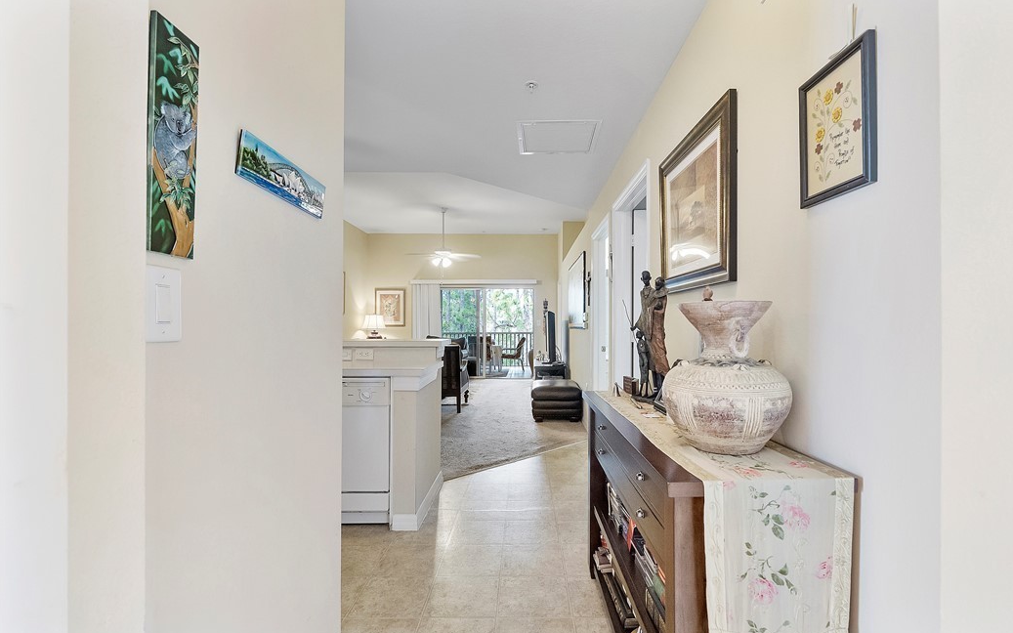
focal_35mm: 16
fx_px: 442
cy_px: 336
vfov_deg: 71.2
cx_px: 528
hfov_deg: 97.8
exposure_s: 1/30
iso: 640
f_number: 5
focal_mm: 10
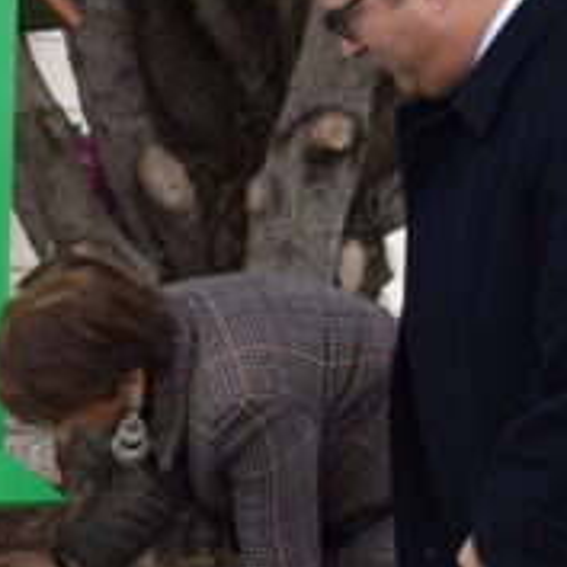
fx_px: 2409
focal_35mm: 130
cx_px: -199
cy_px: 477
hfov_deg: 12.9
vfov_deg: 13.3
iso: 400
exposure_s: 1/200
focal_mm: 24
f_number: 7.1
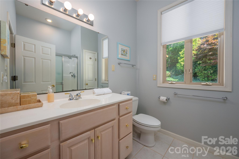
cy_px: 80
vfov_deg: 81.2
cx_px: 120
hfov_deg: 104.2
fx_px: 93
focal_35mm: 14
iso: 320
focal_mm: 14
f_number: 7.1
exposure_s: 1/200
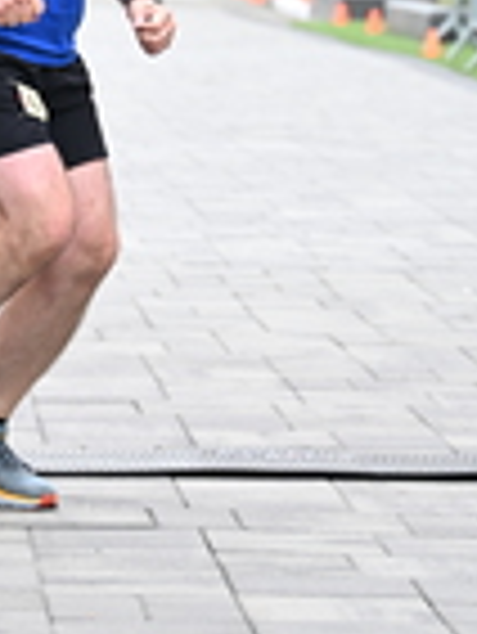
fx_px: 4806
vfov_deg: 7.5
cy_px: -211
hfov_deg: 5.7
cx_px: -25
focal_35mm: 262
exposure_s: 1/1000
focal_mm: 70
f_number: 2.8
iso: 400
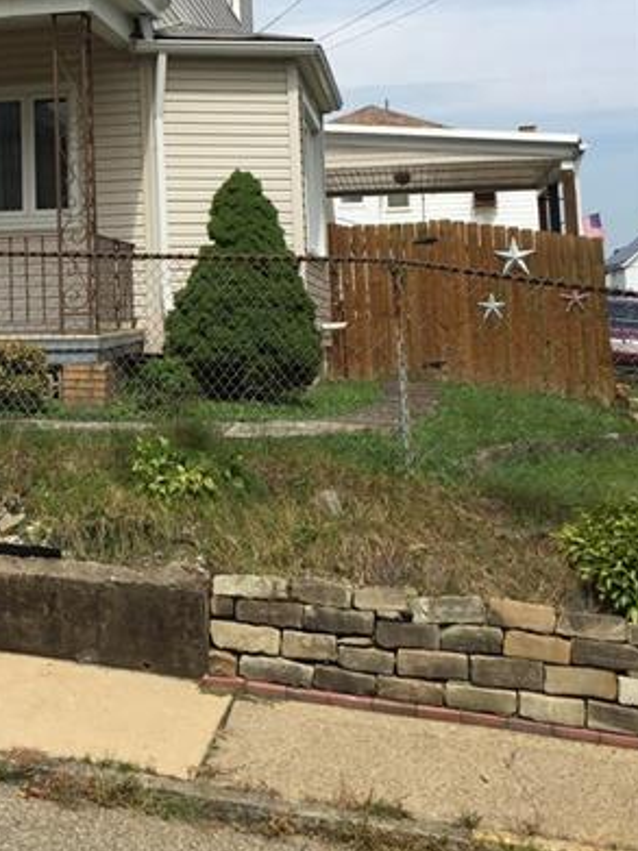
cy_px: 137
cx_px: 24
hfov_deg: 24.6
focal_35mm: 57
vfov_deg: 32.6
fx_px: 1402
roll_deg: +1.3
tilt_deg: +6.9
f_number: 2.2
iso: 32
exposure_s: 1/1980
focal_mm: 4.15
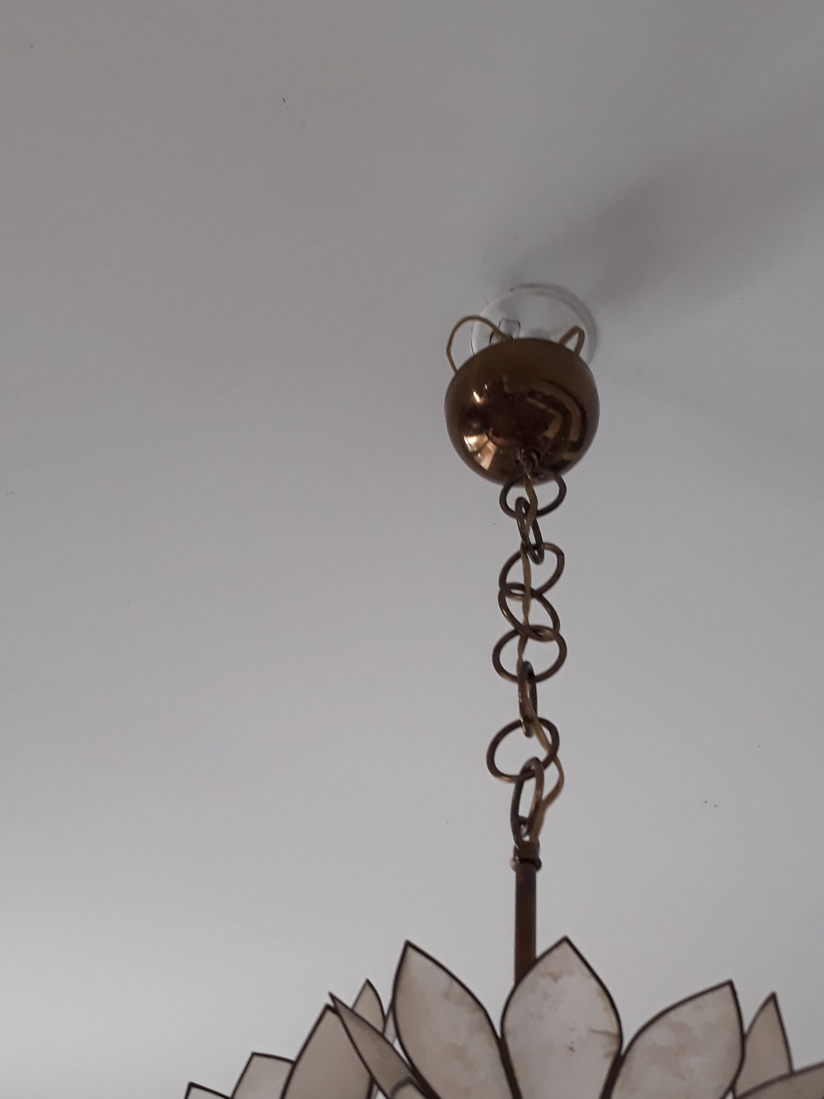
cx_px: 519
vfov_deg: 45.1
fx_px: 1301
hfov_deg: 34.9
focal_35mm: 41
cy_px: 735
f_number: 1.7
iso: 160
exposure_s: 1/50
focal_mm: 3.71
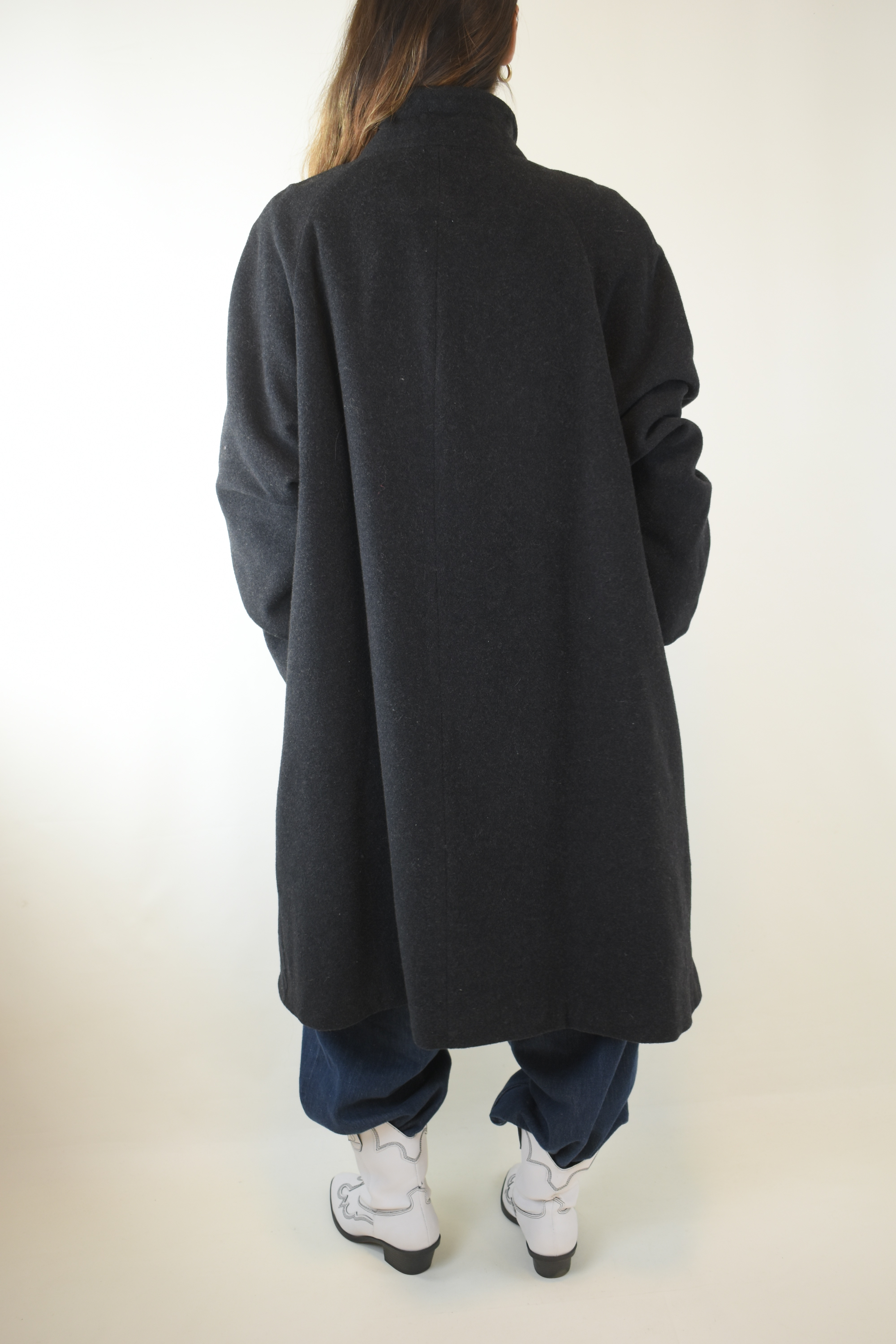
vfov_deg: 51.3
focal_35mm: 38
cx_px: 448
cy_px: 672
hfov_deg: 35.5
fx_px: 1400
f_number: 4
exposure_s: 1/60
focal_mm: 25
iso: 400
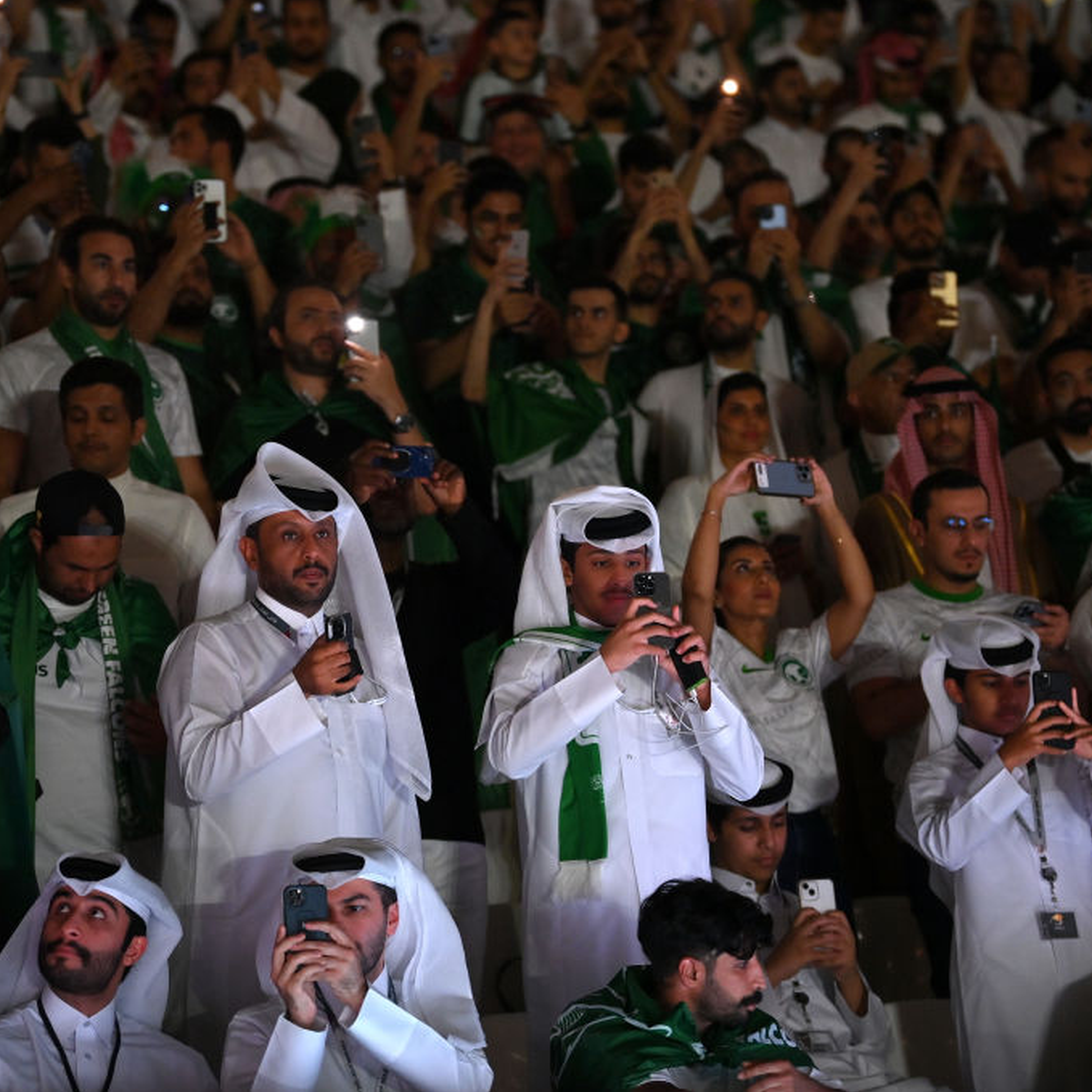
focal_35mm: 141
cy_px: 544
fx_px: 5032
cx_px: 563
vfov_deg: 12.4
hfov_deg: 12.4
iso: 1600
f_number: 2.8
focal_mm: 110
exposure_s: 1/400
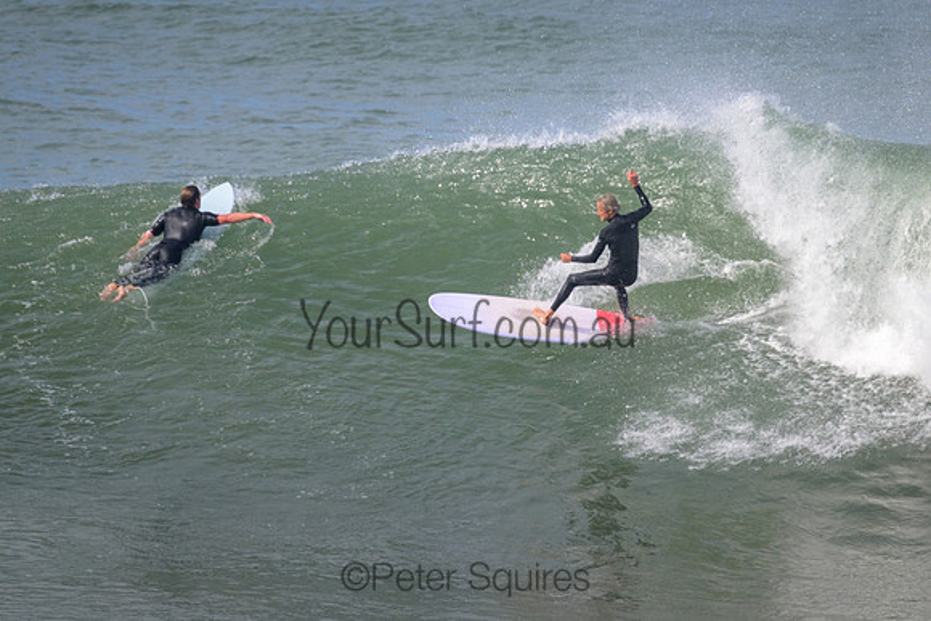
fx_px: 24712
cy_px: 250
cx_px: 496
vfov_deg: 1.4
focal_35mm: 955
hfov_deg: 2.2
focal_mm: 800
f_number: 11
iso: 900
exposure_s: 1/2000
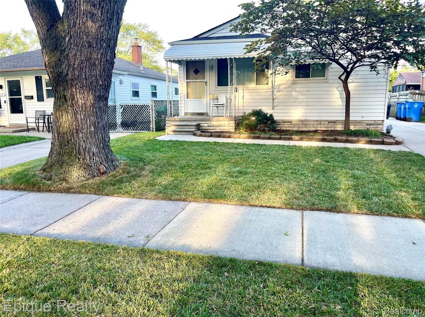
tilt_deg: -9.7
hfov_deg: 67.4
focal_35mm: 26
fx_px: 318
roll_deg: +0.6
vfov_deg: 52.9
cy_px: 158
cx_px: 212
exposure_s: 1/121
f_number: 1.6
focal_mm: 5.1
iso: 50
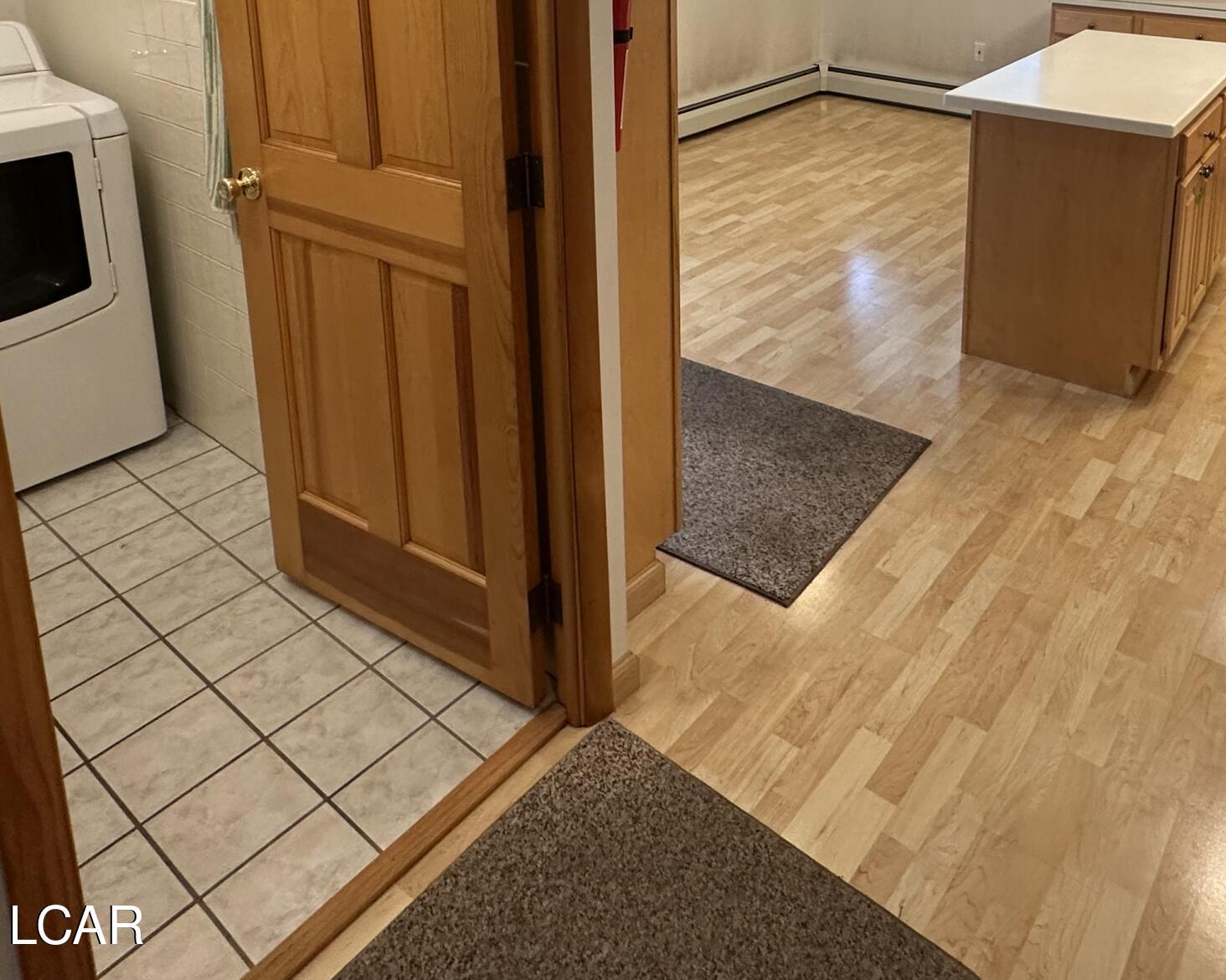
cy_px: 70
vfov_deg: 45.8
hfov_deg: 60.8
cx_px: 814
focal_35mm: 28
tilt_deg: -12.2
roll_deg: -1.1
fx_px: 1016
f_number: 2.2
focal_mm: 2.22
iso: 160
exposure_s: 1/60
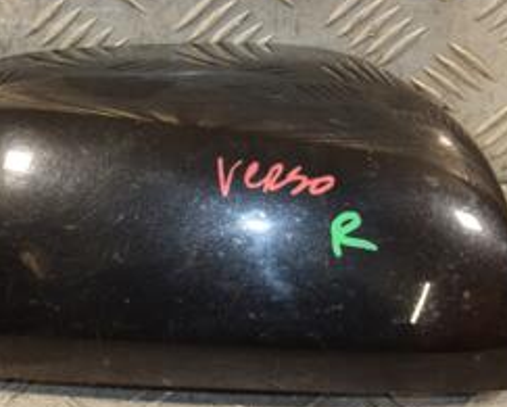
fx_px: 1983
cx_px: 221
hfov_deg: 14.6
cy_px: 186
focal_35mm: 132
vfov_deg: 11.7
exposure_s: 1/125
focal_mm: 38
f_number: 5
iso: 800
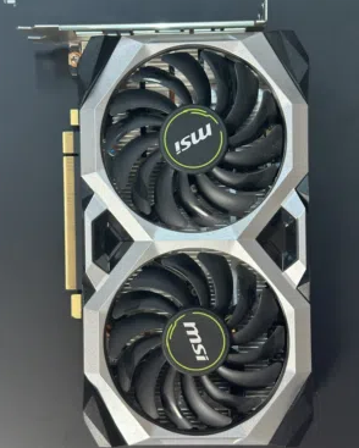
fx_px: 677
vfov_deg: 36.6
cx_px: 177
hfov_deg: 29.7
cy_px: 231
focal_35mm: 51
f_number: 1.78
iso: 250
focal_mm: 6.86
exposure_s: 1/47
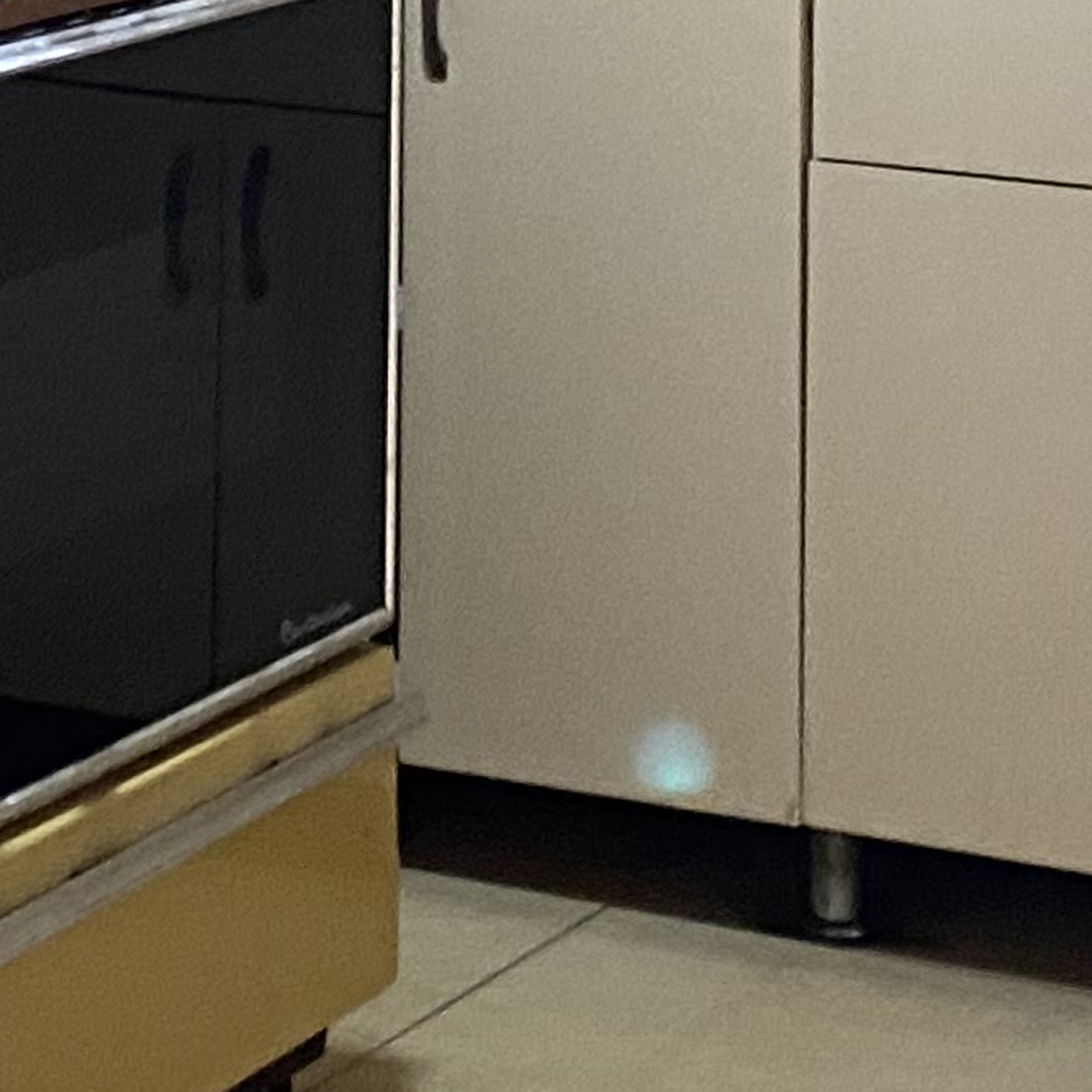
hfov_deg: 12.6
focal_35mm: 139
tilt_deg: +2.0
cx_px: 593
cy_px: -601
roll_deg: +0.5
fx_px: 4961
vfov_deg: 11.9
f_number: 1.8
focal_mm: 4.25
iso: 200
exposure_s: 1/60
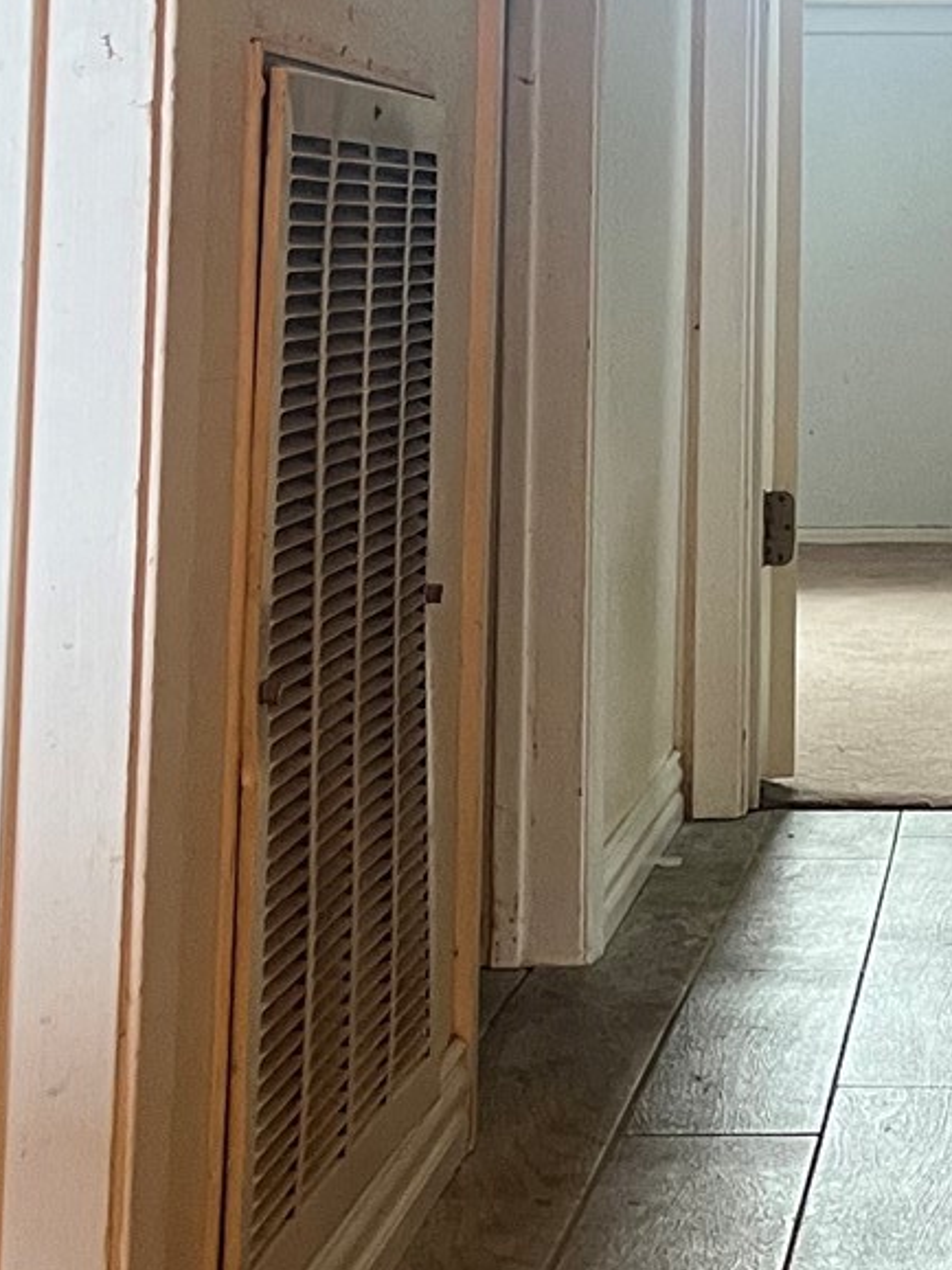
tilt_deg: +7.2
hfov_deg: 15.4
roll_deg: -1.1
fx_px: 3375
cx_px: 1163
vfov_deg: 20.3
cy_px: -125
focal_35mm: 92
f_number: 1.6
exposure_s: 1/60
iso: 200
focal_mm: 5.1
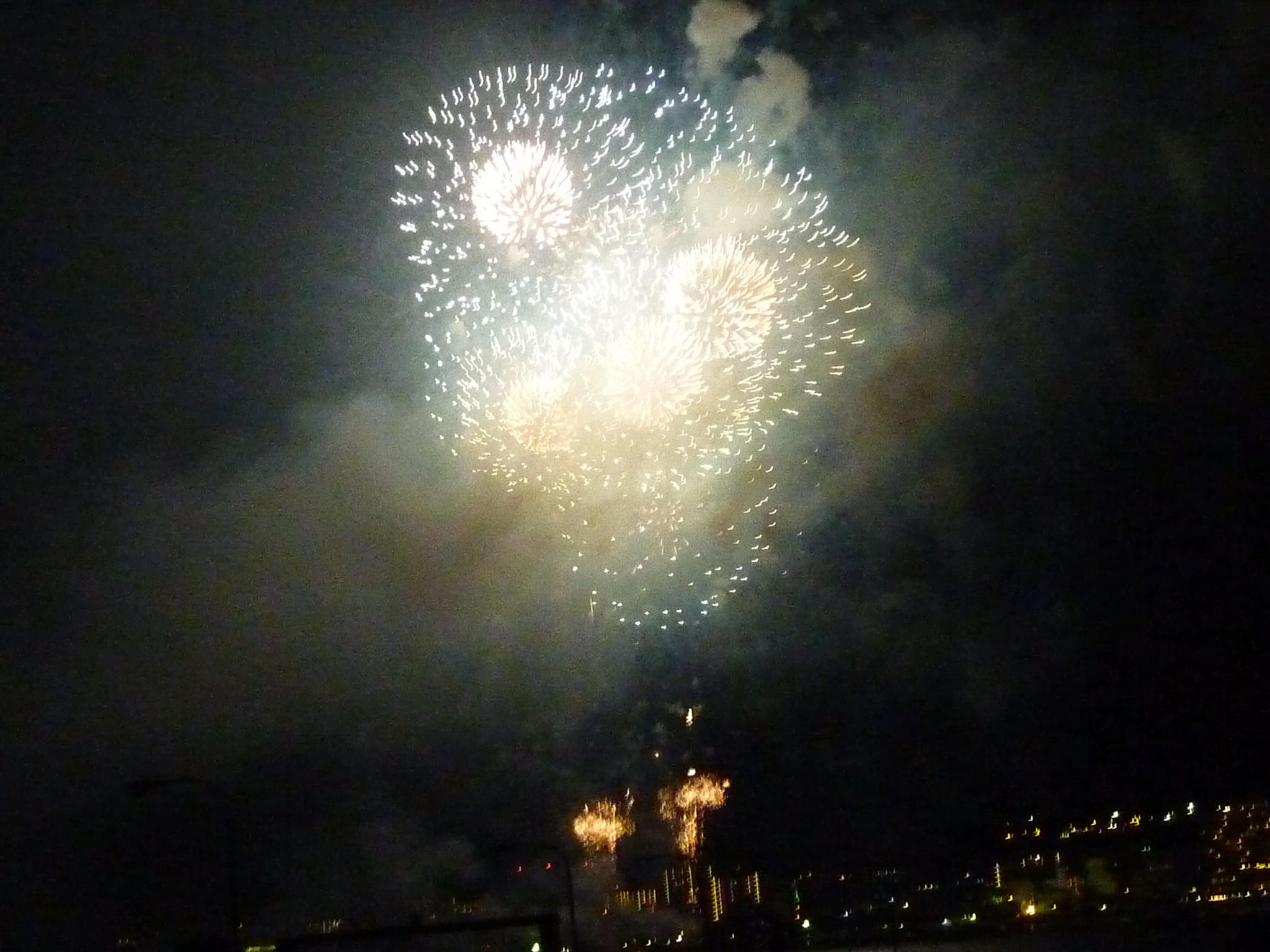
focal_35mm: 87
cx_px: 635
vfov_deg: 17.0
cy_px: 476
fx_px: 3192
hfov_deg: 22.5
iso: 800
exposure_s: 1/13
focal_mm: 7.9
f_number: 3.8
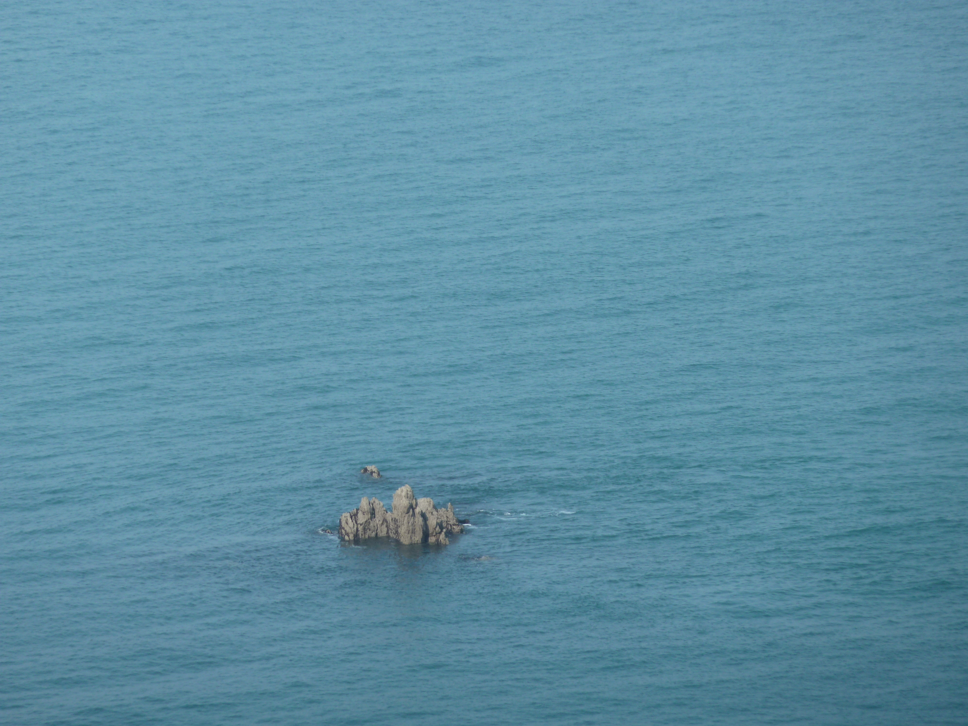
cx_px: 484
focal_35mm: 300
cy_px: 363
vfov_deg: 5.0
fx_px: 8389
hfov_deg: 6.6
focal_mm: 49.2
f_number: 4.9
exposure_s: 1/320
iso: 80
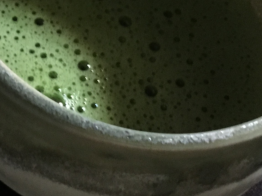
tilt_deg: -60.7
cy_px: 51
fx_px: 772
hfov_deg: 18.4
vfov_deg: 14.5
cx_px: -44
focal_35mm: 102
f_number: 2.2
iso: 500
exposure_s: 1/15
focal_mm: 4.15
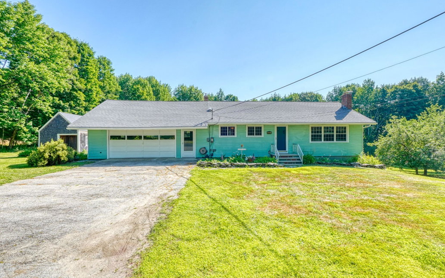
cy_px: 137
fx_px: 206
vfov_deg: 68.0
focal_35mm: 17
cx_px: 231
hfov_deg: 94.3
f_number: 14
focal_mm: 10
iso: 100
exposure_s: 1/80
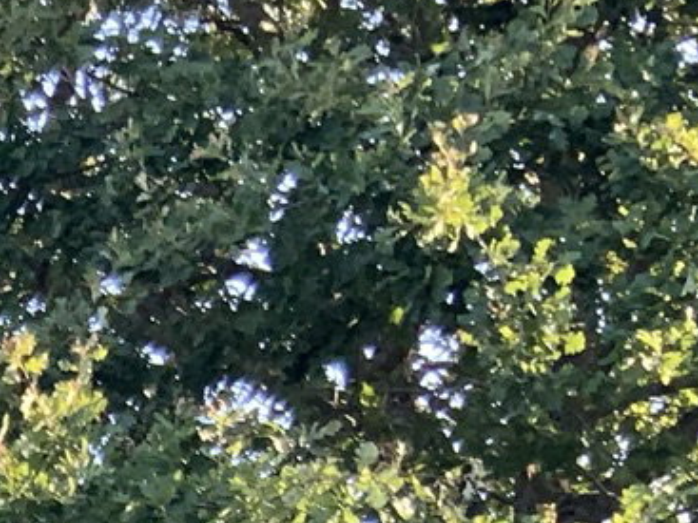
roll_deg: -0.2
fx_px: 3266
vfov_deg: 8.4
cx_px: -643
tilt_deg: +3.1
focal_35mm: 162
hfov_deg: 11.2
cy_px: 1253
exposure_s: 1/154
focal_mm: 3
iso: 16
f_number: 1.8
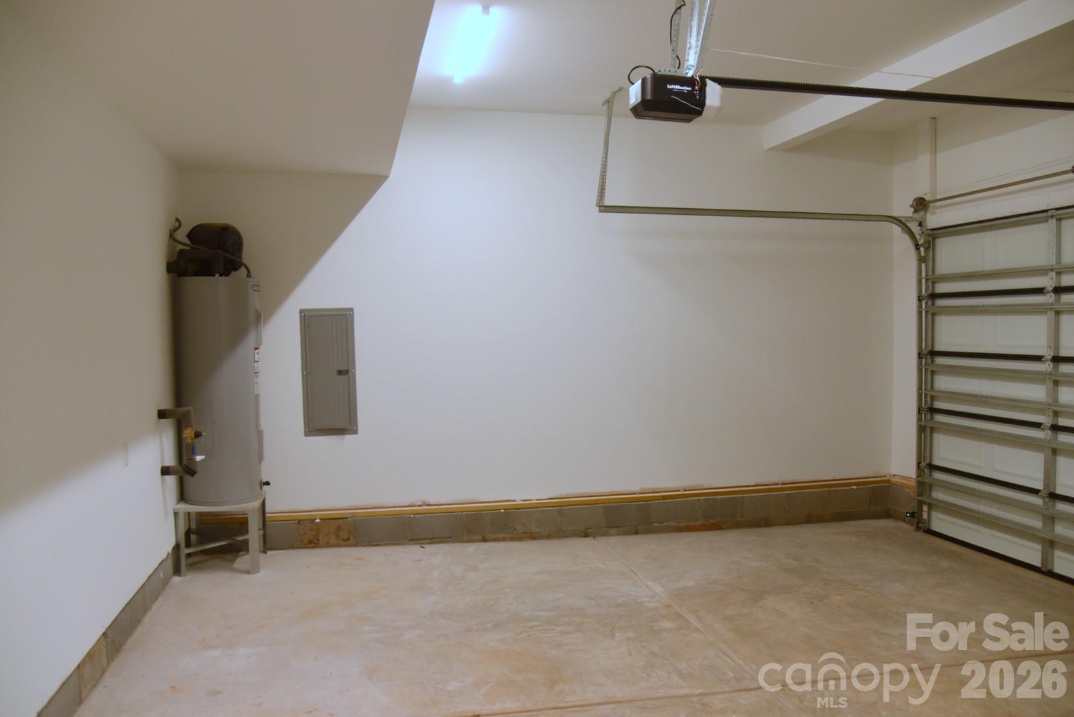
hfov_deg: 73.7
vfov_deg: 53.2
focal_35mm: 24
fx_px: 716
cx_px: 537
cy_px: 358
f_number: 4
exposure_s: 1/60
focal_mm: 24
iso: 640
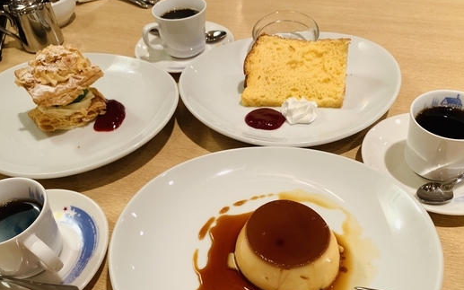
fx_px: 405
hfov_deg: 59.6
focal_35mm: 32
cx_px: 224
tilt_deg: -46.2
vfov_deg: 39.0
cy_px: 193
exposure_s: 1/50
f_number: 1.8
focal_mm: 4.25
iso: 200
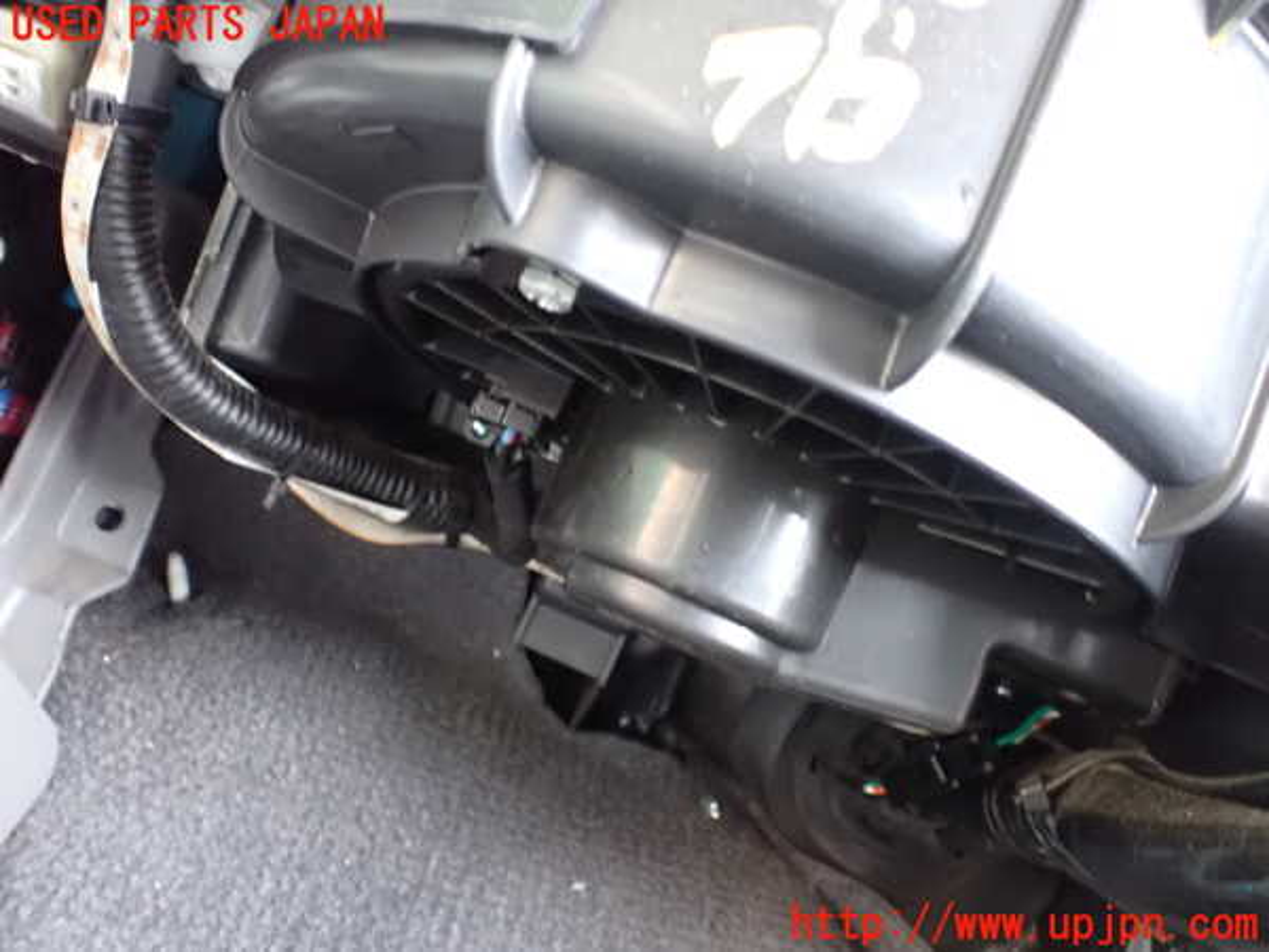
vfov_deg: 46.8
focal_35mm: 30
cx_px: 634
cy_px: 476
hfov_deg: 60.0
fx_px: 1100
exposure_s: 1/30
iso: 1600
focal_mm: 5.4
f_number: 2.3
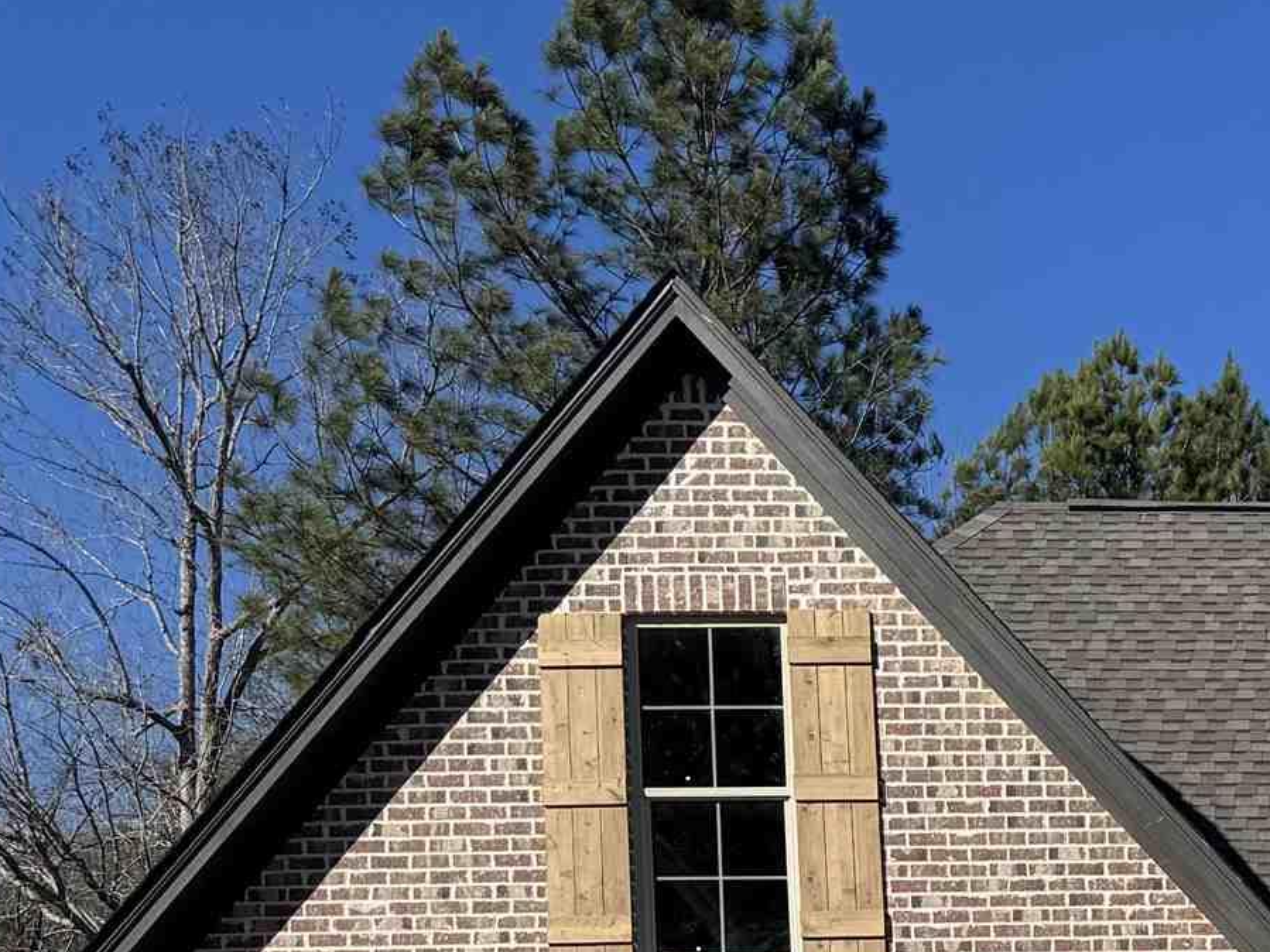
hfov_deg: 20.8
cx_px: 1815
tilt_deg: +0.0
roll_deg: +2.1
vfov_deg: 16.6
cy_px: 1374
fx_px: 3008
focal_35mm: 82
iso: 80
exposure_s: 1/7092
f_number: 1.78
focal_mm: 6.76
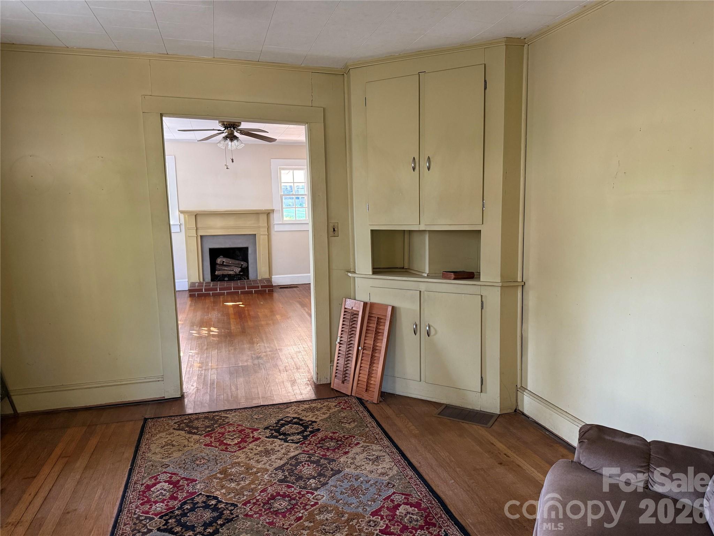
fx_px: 495
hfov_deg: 71.6
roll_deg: +1.4
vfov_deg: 56.8
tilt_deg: -7.1
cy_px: 268
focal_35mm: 24
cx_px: 357
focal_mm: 6.76
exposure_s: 1/60
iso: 320
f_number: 1.78
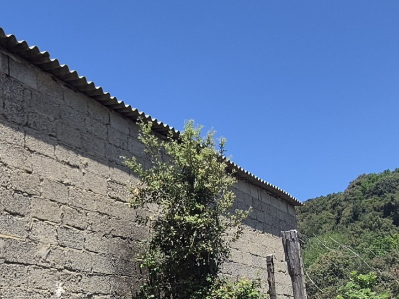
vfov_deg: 30.4
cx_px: 140
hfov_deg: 40.8
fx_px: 530
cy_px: 257
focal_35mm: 46
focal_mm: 1.74
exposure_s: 1/1504
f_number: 2.2
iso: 40
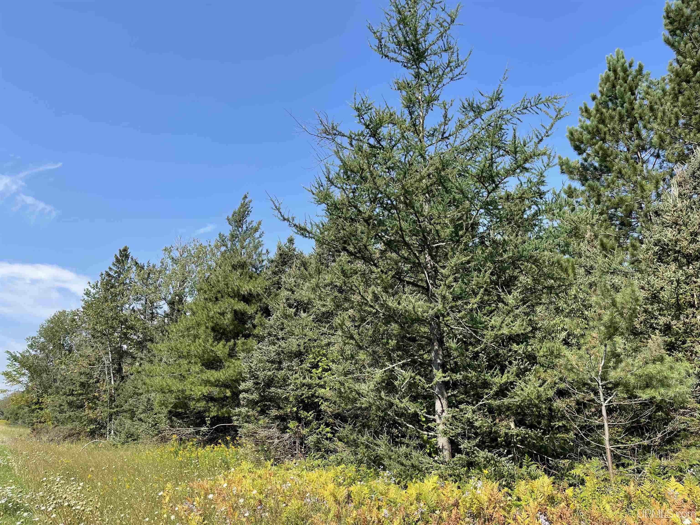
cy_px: 262
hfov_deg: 67.3
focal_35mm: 26
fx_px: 526
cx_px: 350
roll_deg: +1.0
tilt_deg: +14.3
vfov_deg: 53.1
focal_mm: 5.1
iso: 32
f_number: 1.6
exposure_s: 1/1883
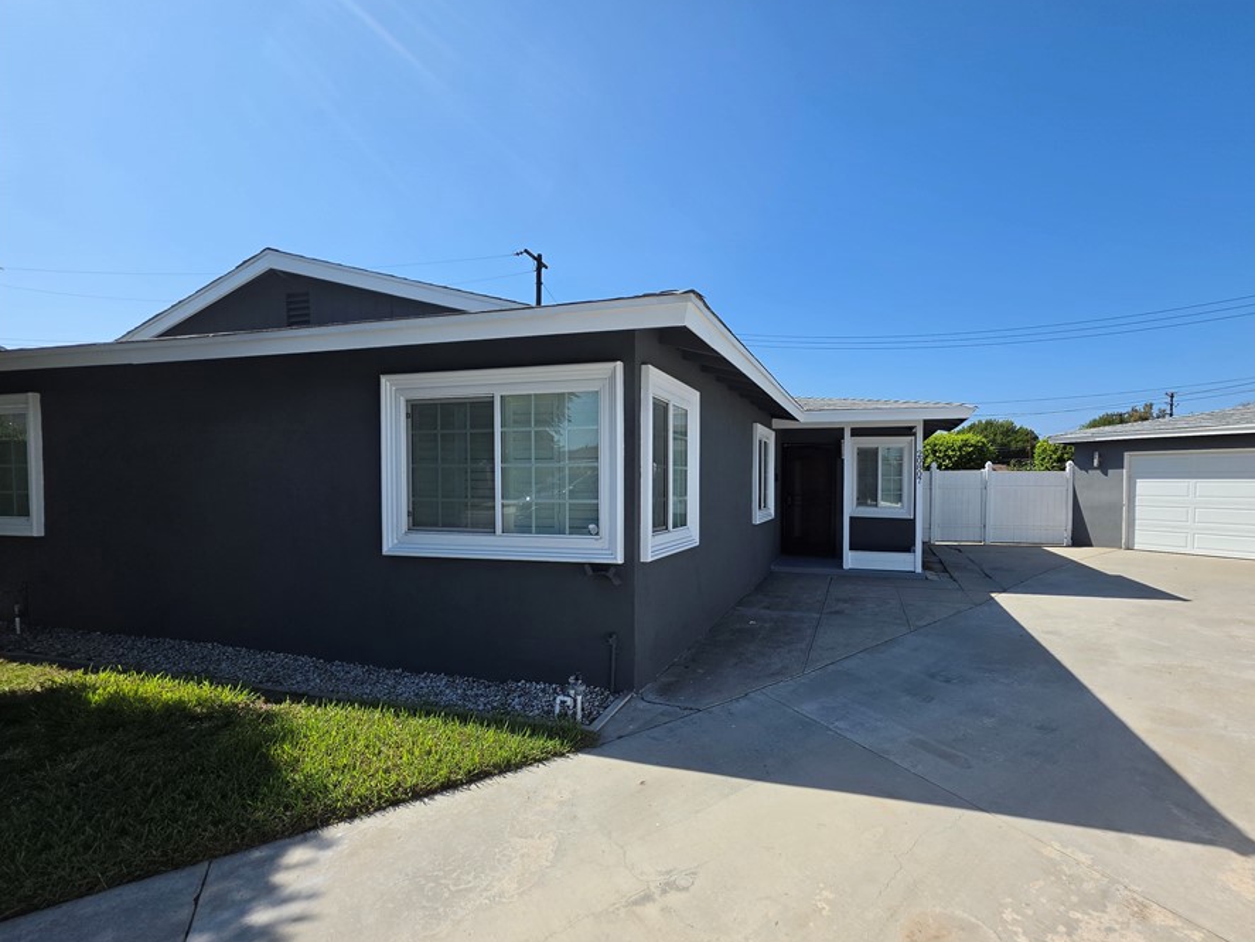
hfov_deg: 97.5
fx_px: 544
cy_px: 502
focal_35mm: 15
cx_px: 713
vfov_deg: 81.7
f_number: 1.9
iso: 32
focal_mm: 2.2
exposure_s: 1/2234
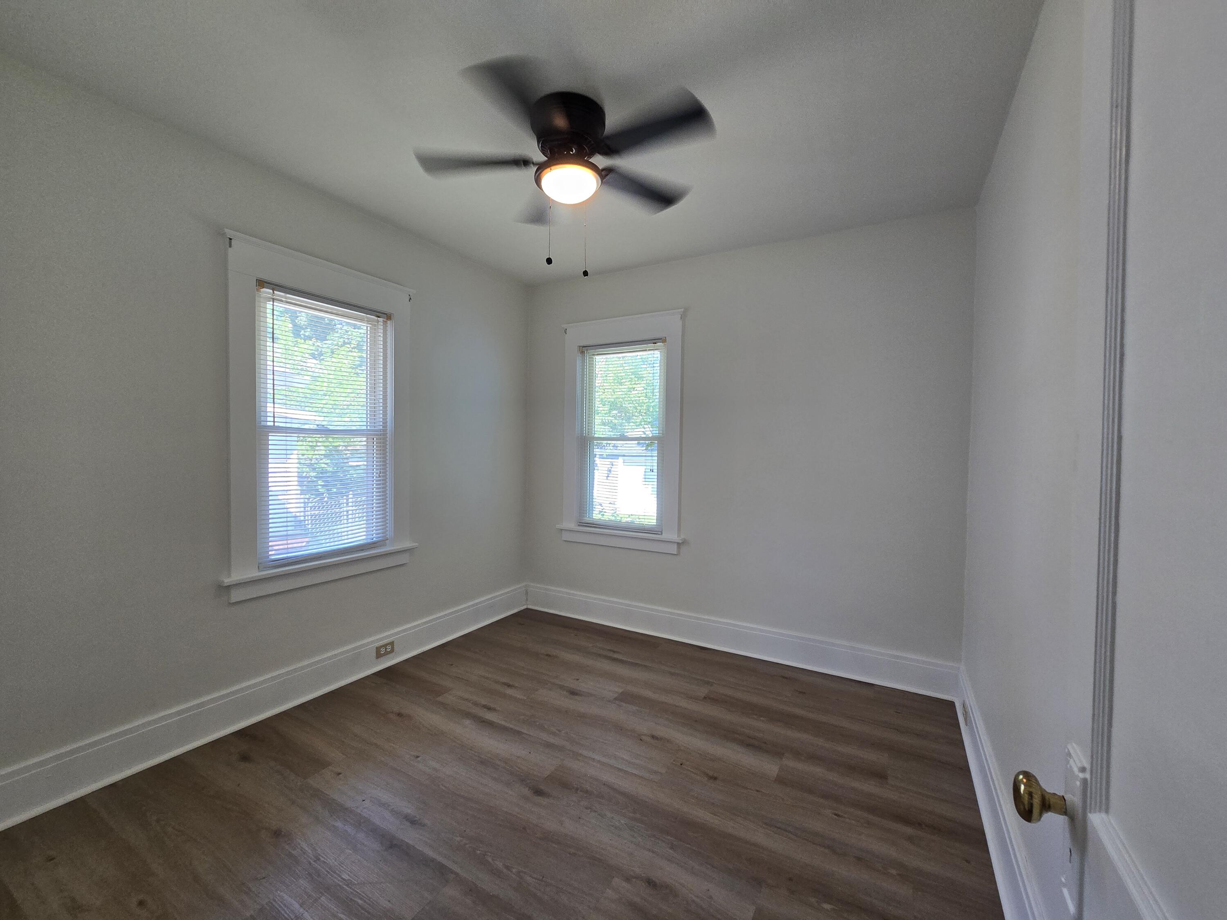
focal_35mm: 13
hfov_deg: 106.2
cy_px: 460
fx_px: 461
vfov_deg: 89.9
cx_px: 614
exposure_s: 1/60
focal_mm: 2.2
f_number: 2.2
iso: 100
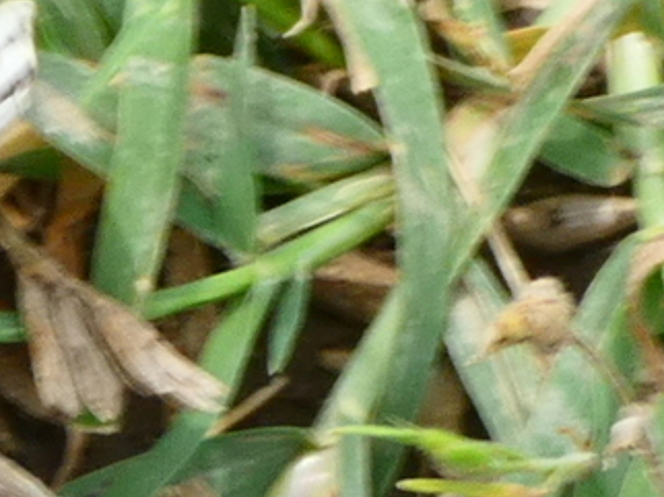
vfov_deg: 3.4
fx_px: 8338
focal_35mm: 435
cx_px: -79
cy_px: -4
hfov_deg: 4.5
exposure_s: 1/100
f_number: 5.4
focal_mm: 29.5
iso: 80
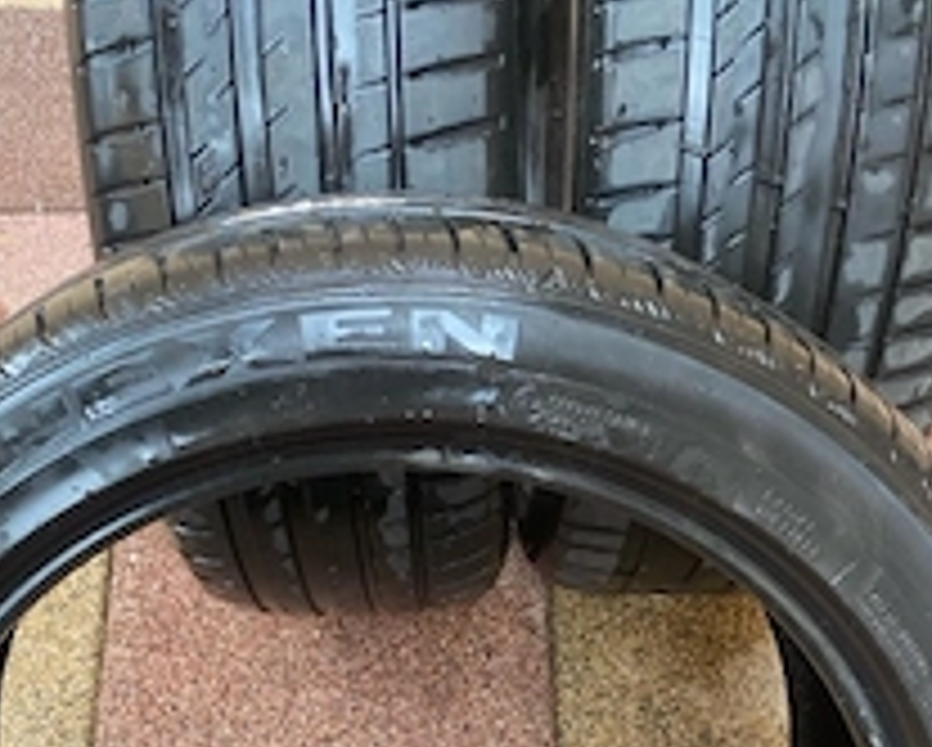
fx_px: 1353
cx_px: 369
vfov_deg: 28.1
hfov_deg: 37.9
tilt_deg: -63.8
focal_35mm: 49
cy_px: 828
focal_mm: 4.25
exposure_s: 1/92
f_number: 1.8
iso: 125
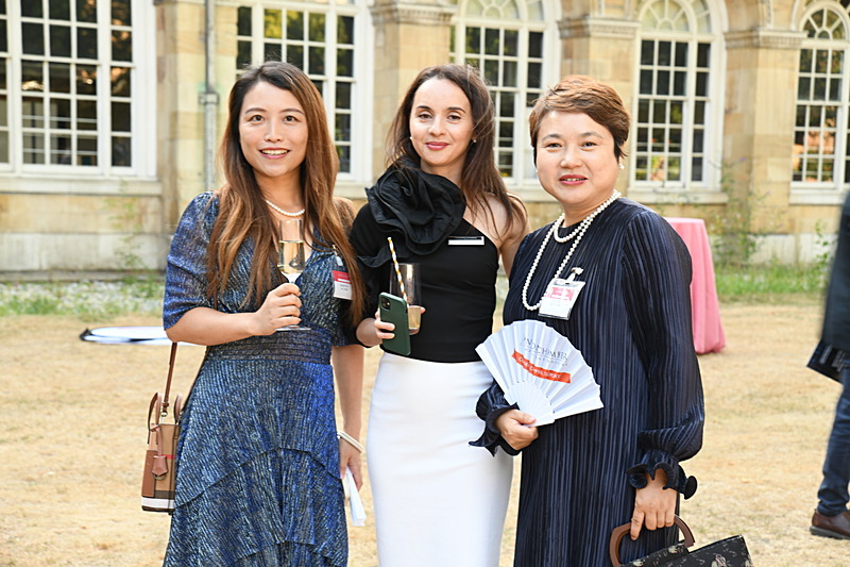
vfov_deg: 19.4
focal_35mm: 70
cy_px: 284
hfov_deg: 28.8
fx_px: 1652
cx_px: 425
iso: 400
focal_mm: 70
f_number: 8
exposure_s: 1/40
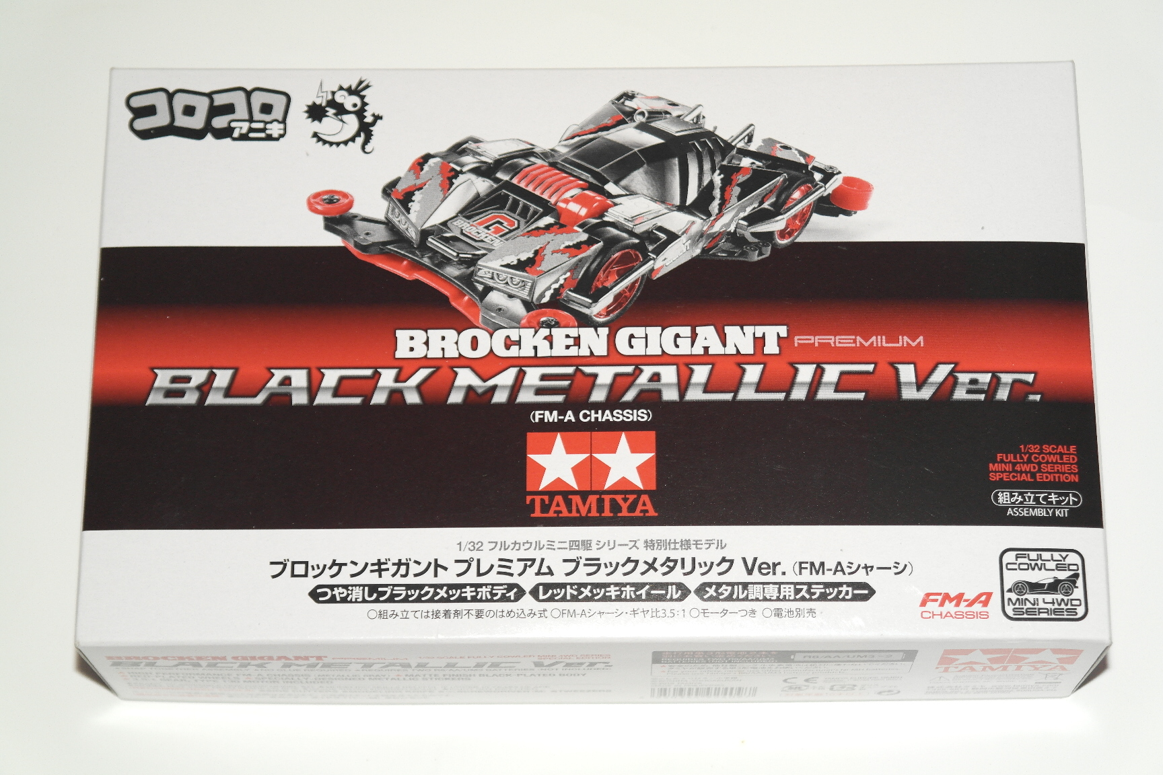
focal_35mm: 84
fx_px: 2713
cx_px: 582
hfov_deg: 24.2
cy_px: 388
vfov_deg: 16.3
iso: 400
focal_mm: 55
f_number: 6.3
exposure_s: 1/80
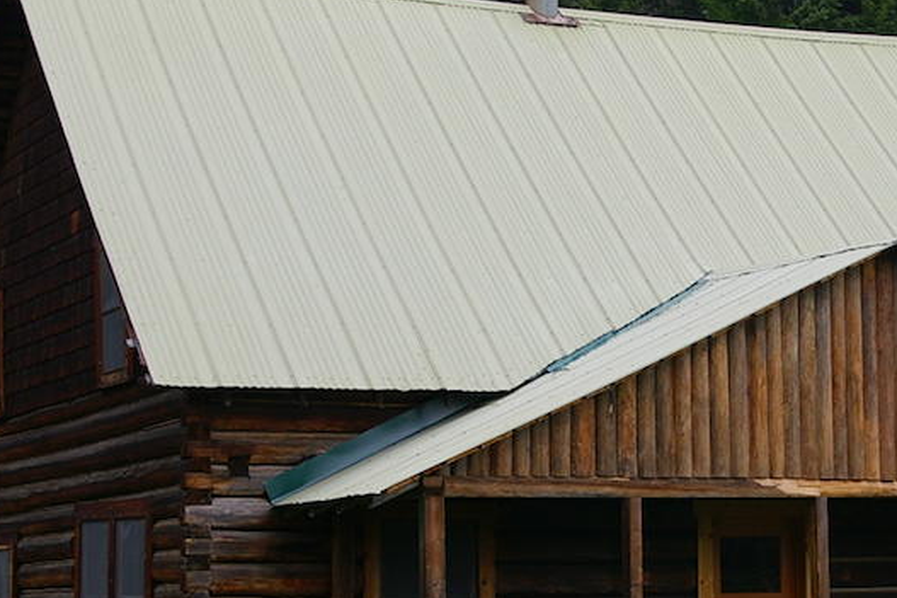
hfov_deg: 19.9
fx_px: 2541
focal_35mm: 102
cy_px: 365
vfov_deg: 13.4
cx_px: 657
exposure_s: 1/180
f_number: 5.6
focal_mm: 28
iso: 200
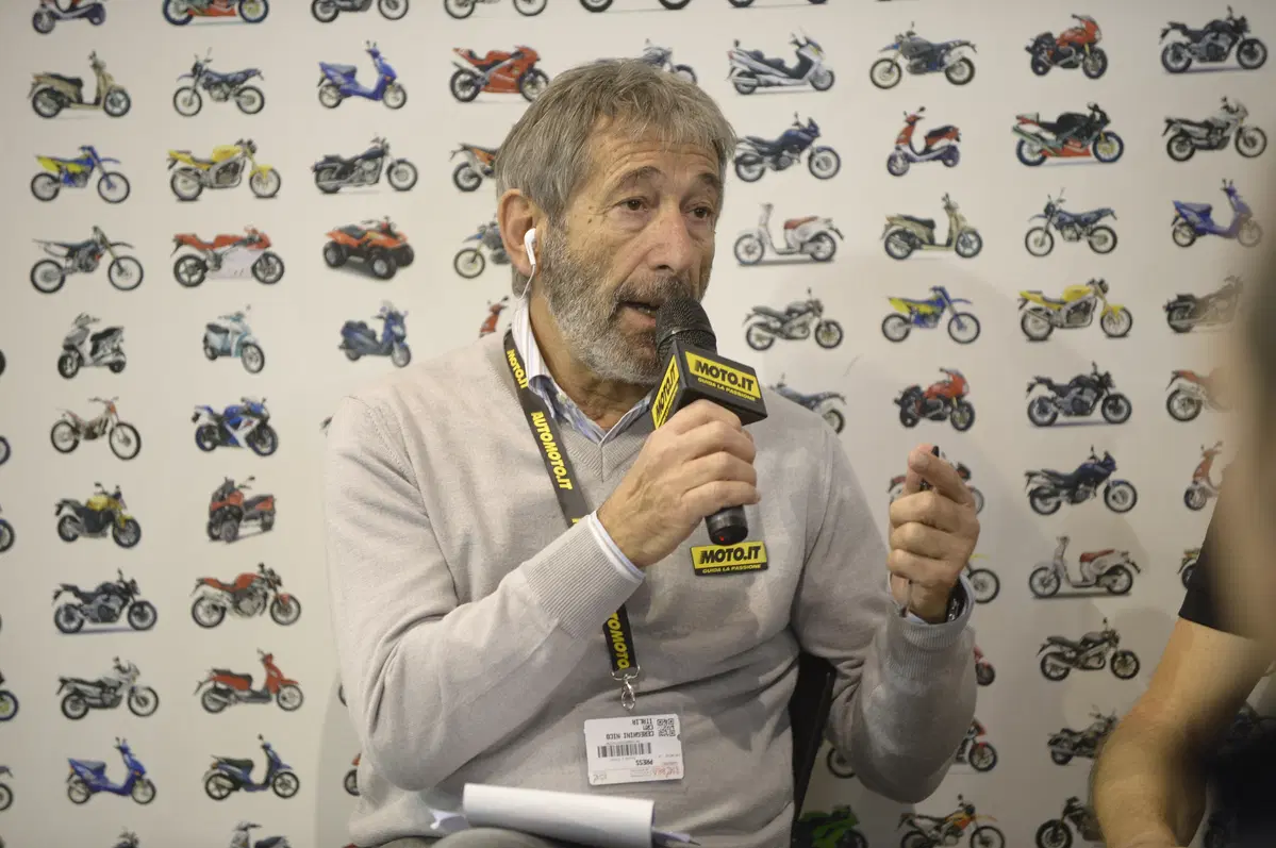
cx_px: 638
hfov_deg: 11.1
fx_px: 6551
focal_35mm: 185
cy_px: 424
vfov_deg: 7.4
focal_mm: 185
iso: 1250
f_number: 3.5
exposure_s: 1/125
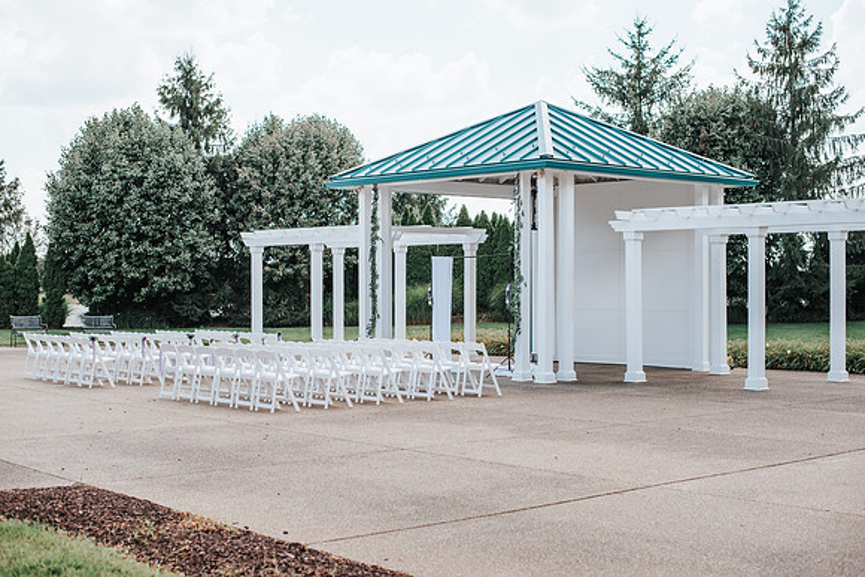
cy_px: 288
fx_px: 1202
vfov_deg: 27.0
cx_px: 432
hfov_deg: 39.6
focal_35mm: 50
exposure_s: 1/2000
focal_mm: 50
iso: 200
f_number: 3.2
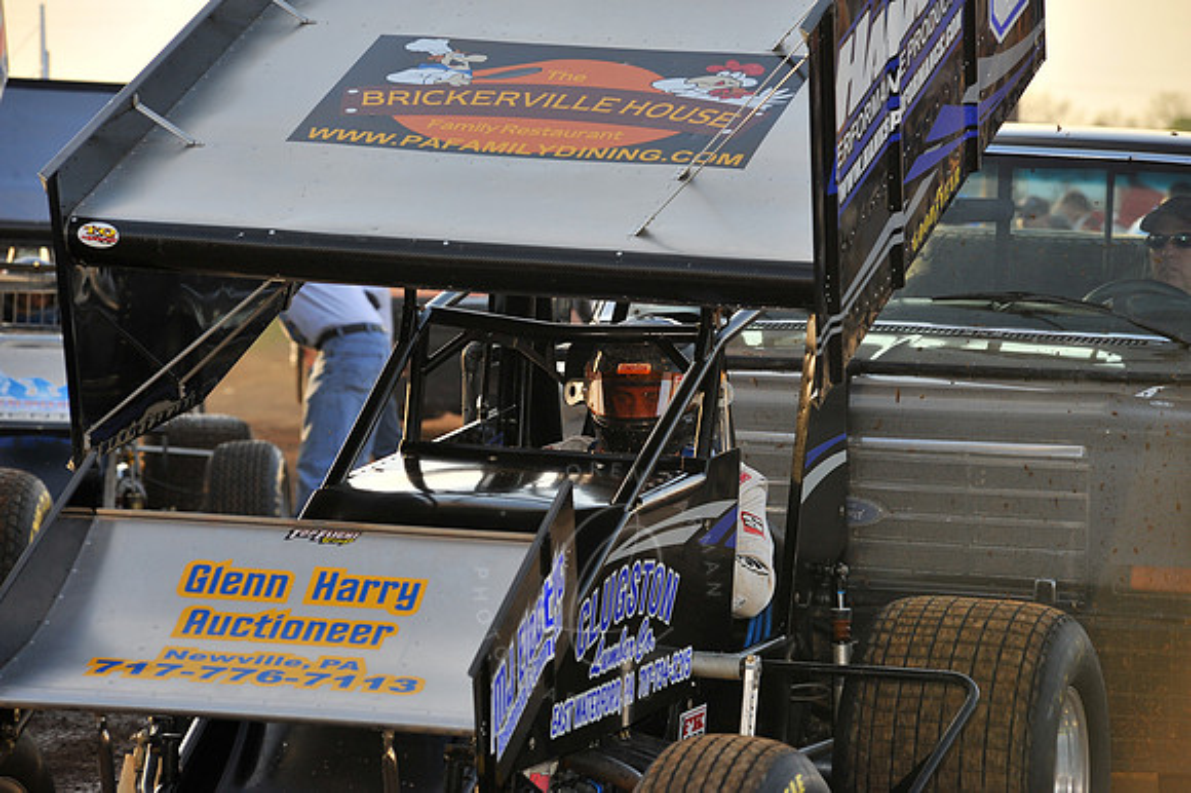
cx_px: 596
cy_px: 396
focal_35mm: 200
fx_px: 6613
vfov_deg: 6.9
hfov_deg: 10.3
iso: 500
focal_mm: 200
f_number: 9
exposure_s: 1/320
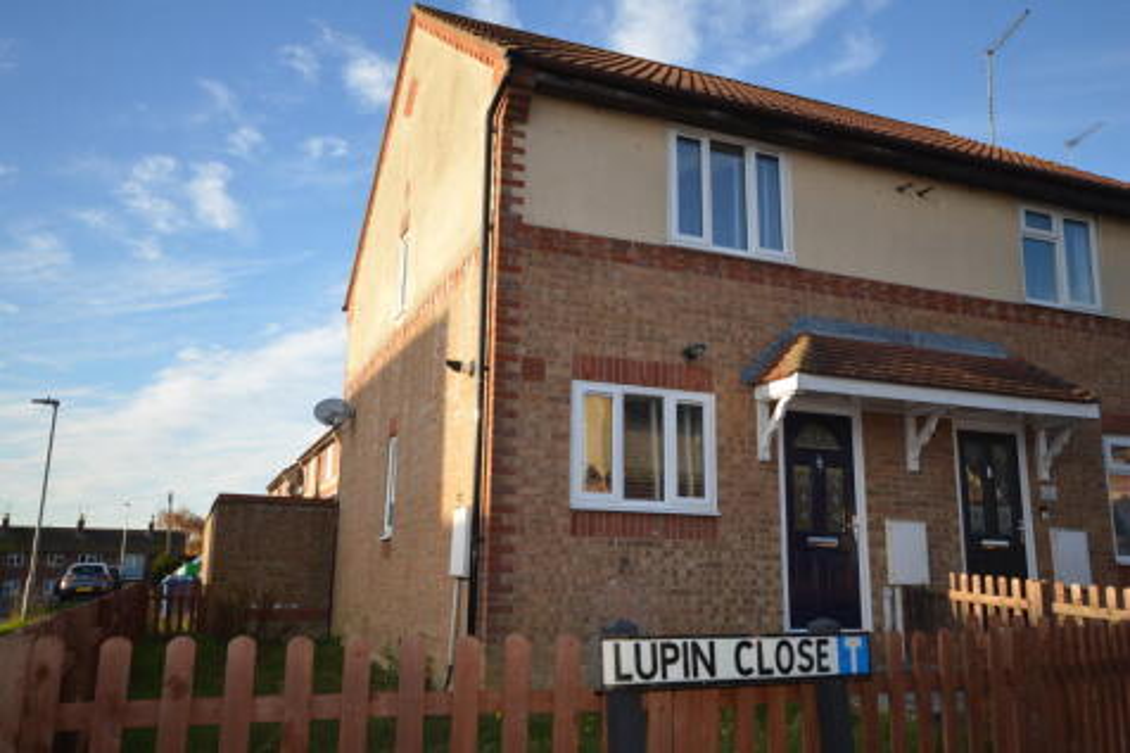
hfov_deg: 61.9
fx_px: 941
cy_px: 376
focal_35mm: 30
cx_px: 565
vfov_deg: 43.6
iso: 100
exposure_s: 1/125
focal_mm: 20
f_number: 5.6
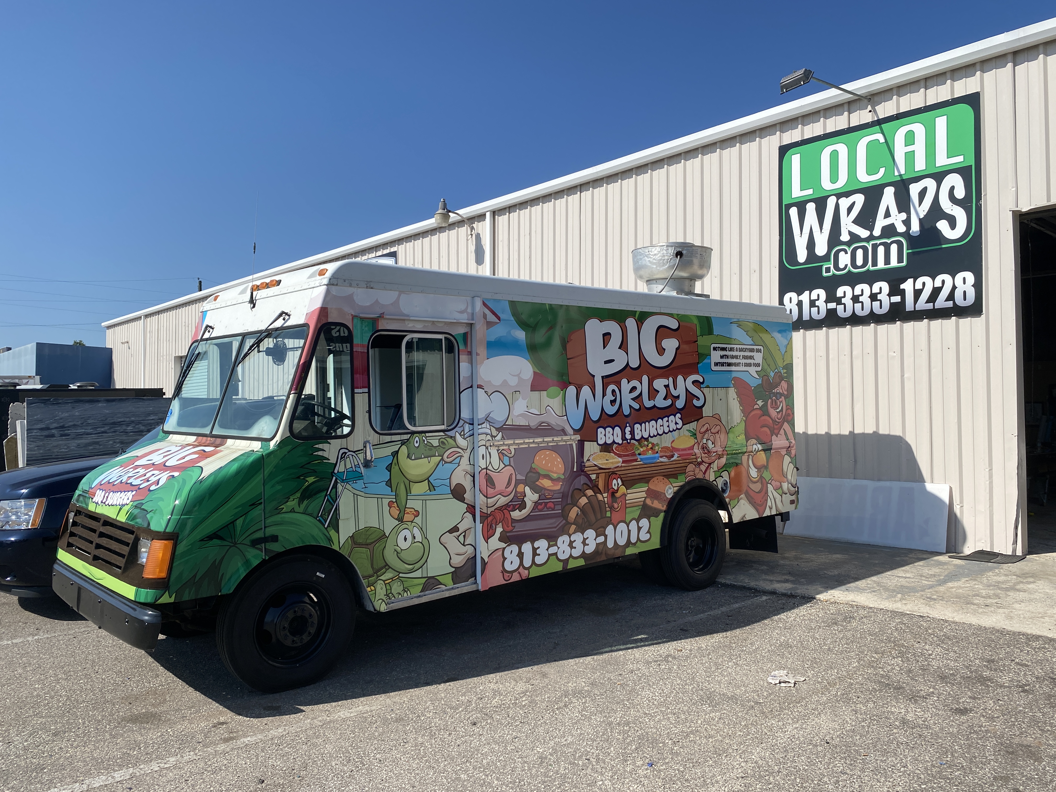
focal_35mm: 26
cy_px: 396
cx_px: 528
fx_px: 793
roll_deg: -0.4
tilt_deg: +1.7
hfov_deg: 67.3
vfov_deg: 53.1
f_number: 1.8
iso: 32
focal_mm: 4.25
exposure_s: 1/4444
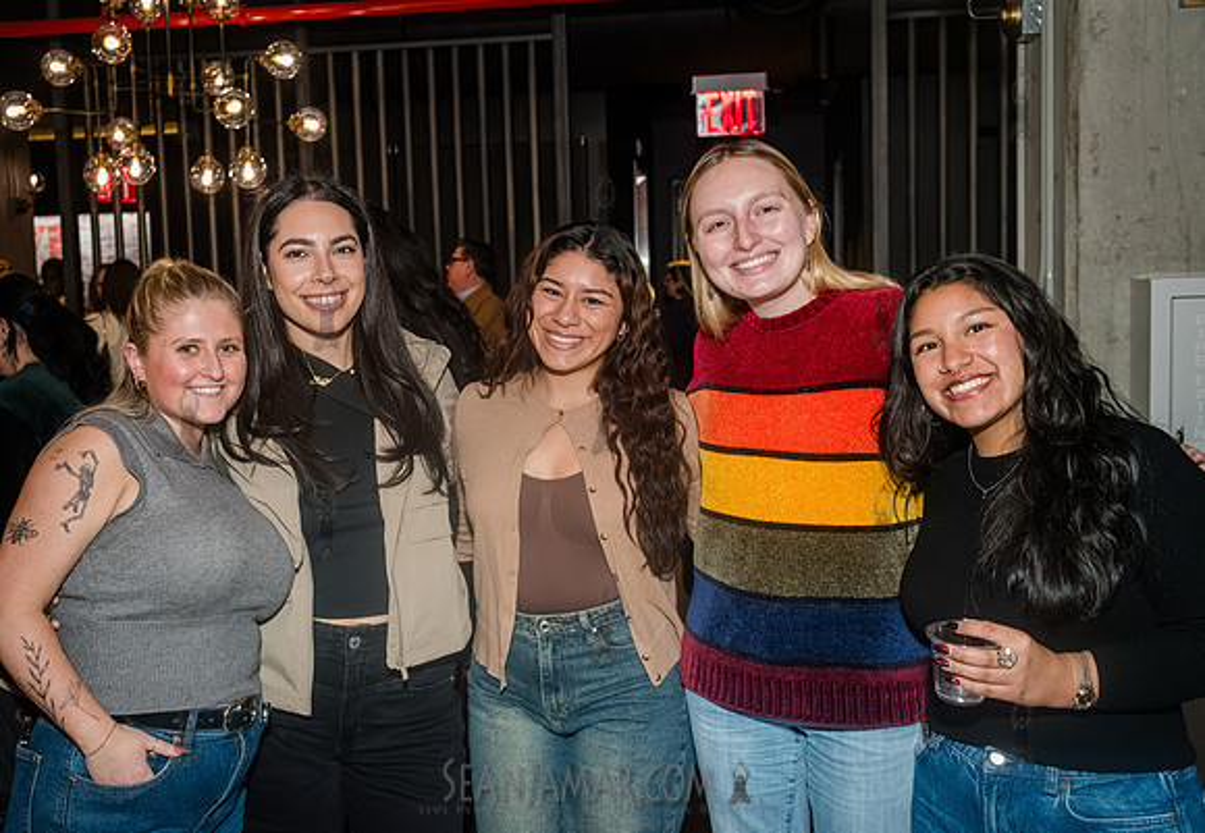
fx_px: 1307
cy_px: 396
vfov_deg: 35.4
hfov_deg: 49.4
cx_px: 548
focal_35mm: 39
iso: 8000
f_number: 5
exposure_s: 1/400
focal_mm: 35
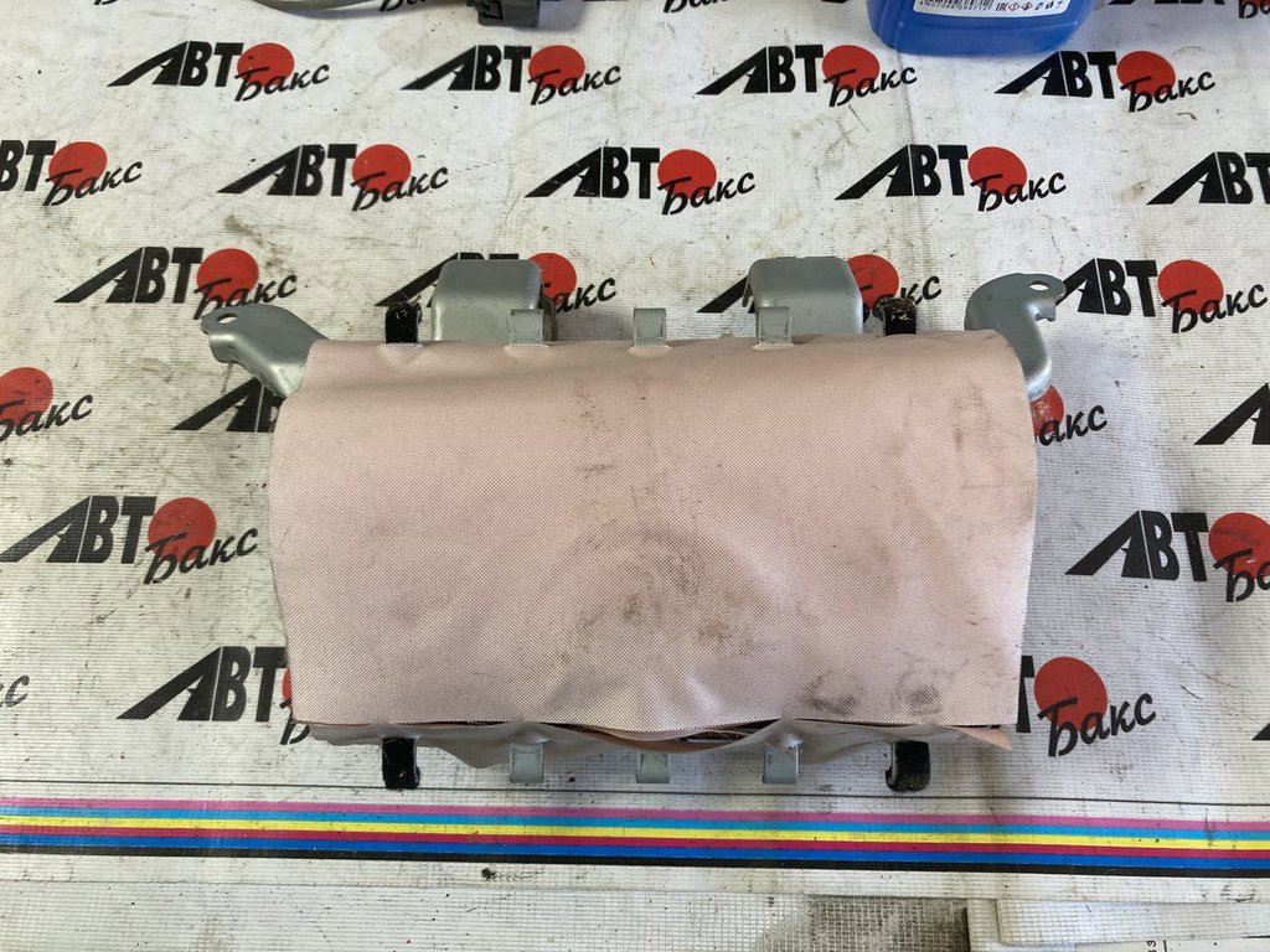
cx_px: 635
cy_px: 476
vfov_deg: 49.7
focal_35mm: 28
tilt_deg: -68.9
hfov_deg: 63.4
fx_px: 1027
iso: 80
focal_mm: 3.99
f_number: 1.8
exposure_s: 1/62
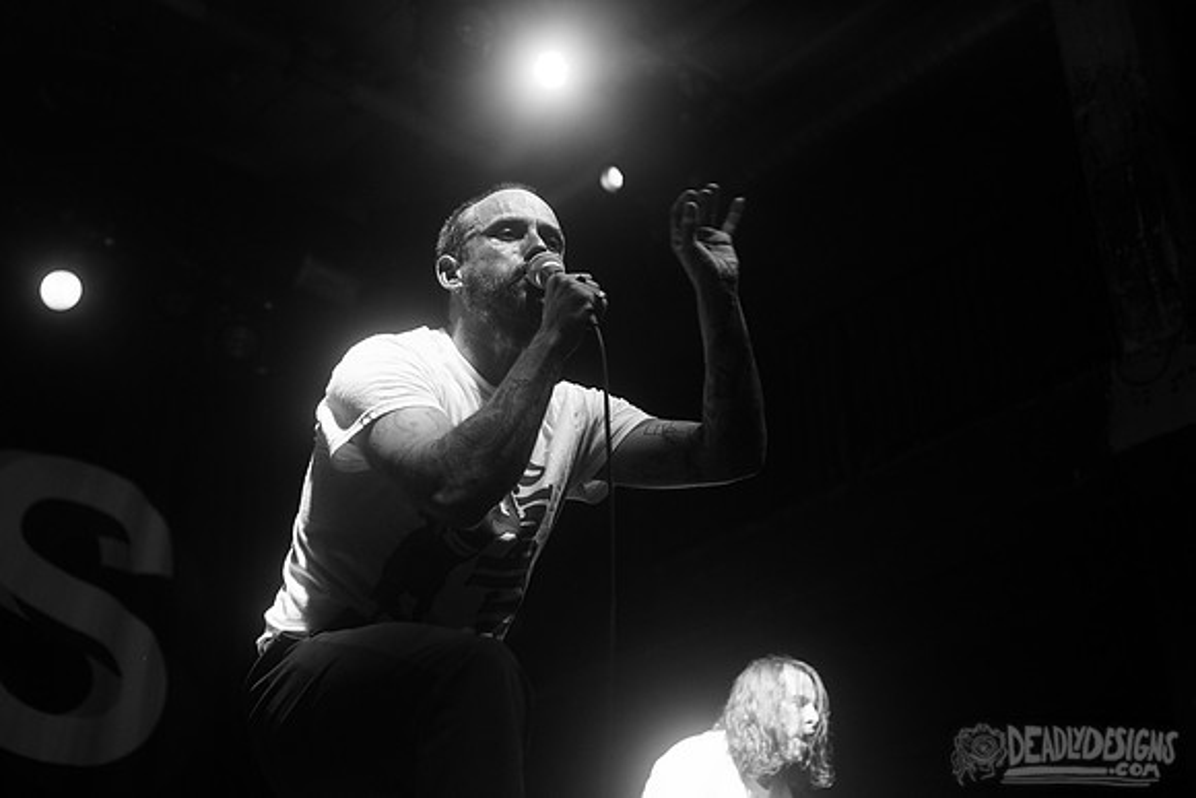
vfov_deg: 24.9
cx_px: 520
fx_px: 1804
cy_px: 347
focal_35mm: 54
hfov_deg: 36.6
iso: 1600
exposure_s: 1/125
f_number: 3.2
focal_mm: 48
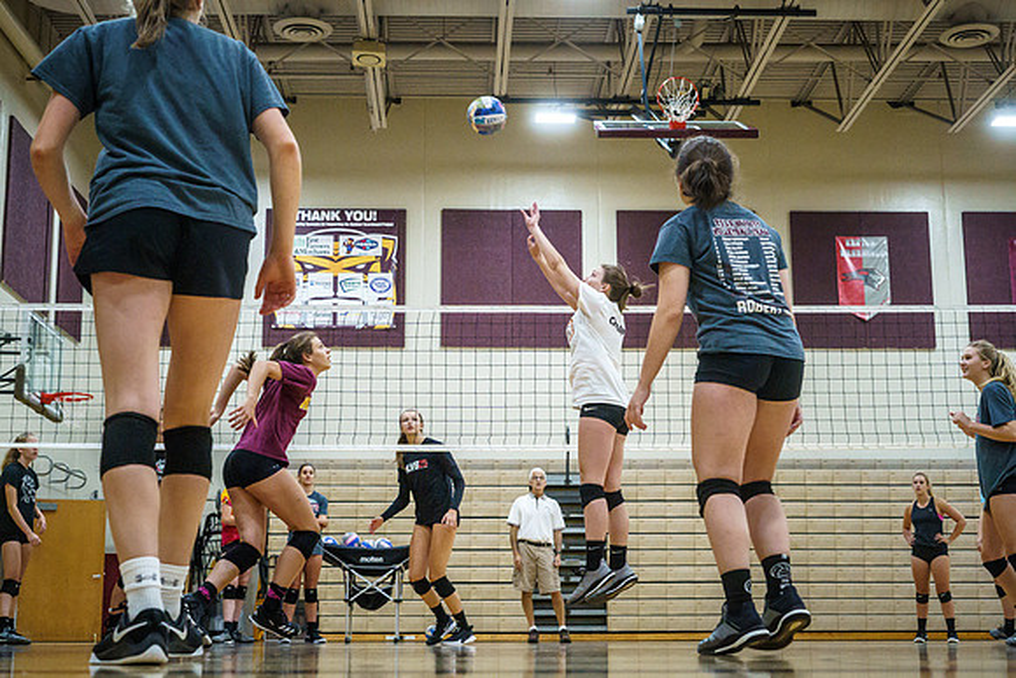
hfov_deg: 37.6
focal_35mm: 53
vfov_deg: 25.6
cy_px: 332
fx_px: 1490
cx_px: 488
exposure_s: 1/640
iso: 12800
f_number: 5.6
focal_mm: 50
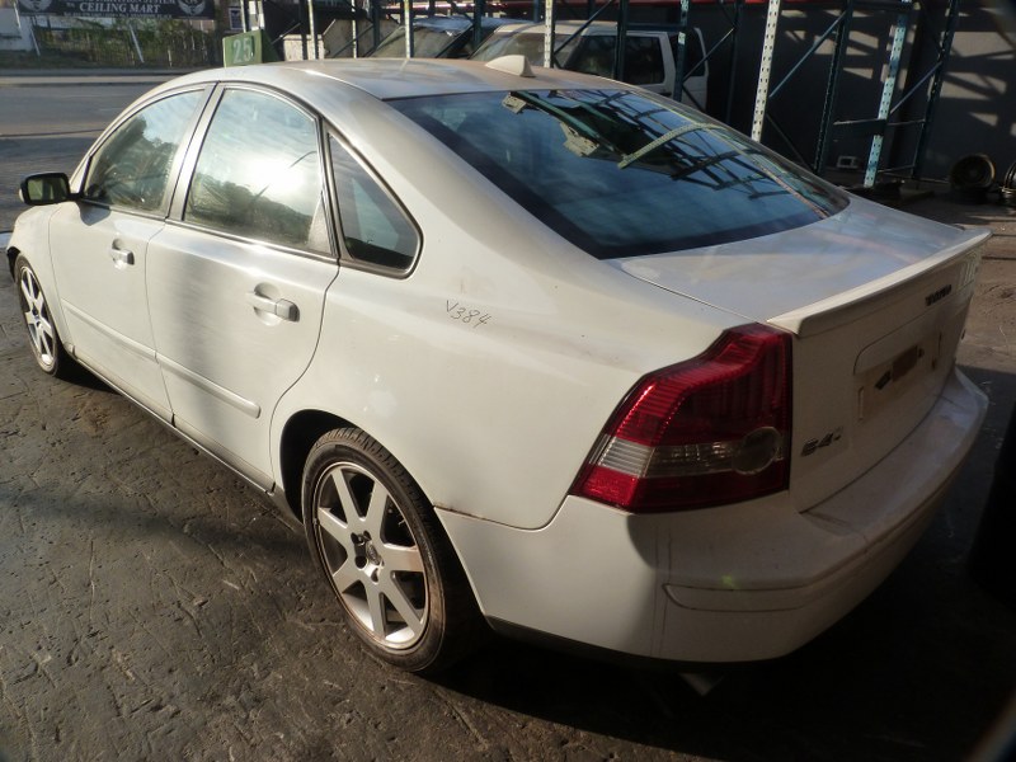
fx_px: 734
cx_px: 508
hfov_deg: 69.4
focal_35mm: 25
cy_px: 381
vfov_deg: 54.9
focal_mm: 4.5
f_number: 5
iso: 125
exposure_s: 1/200
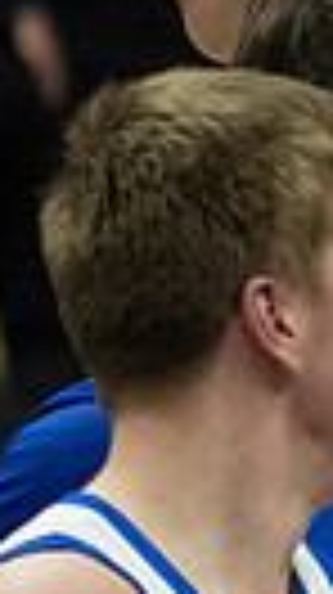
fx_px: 36102
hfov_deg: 0.5
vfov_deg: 0.9
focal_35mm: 2294
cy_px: 355
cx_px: 2045
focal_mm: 200
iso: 2500
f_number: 2.8
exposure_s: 1/800
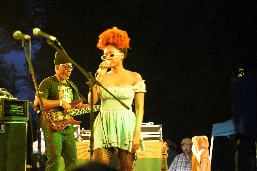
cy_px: 86
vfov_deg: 13.0
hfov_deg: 19.5
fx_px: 750
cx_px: 128
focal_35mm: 105
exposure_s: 1/50
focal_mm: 105
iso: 12800
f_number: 4
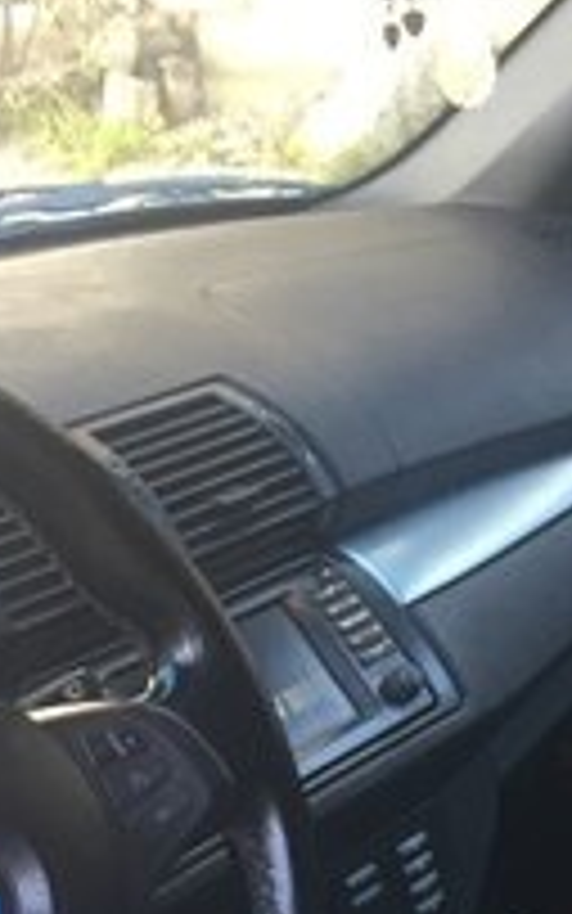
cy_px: 1085
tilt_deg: -29.1
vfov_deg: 24.9
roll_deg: +5.8
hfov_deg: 17.4
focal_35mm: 75
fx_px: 1869
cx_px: 333
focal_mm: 4.15
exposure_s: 1/33
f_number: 2.2
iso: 100
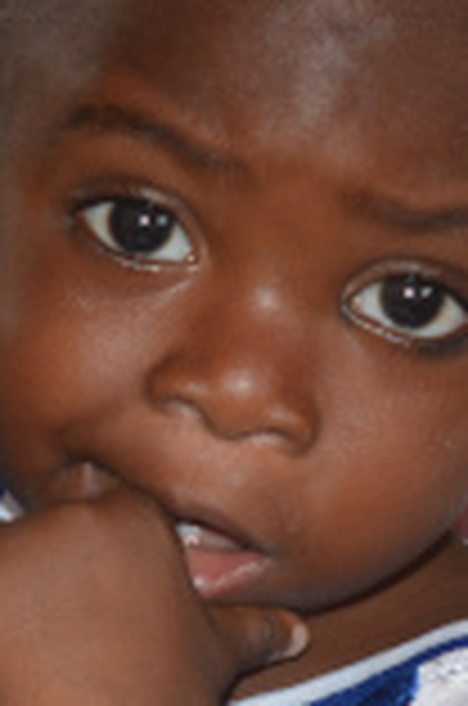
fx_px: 5405
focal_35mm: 276
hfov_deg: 5.0
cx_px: 432
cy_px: 346
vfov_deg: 7.5
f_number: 5.3
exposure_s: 1/125
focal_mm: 48
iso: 200
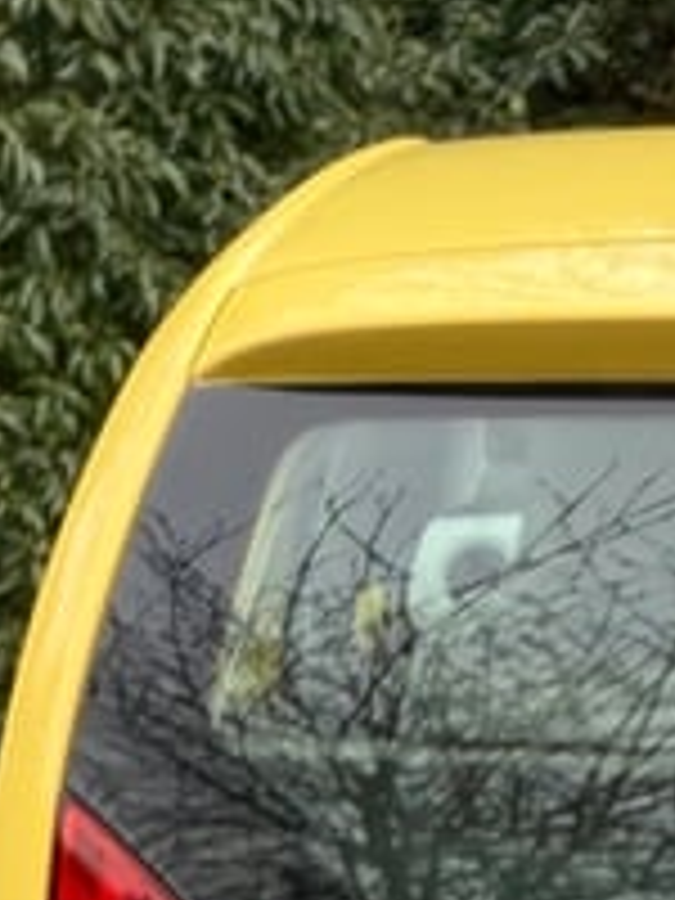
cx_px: 860
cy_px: 1546
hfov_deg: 11.7
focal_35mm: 123
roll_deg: -1.7
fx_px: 3198
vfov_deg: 14.4
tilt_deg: -20.7
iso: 40
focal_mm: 2.22
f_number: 2.2
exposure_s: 1/322
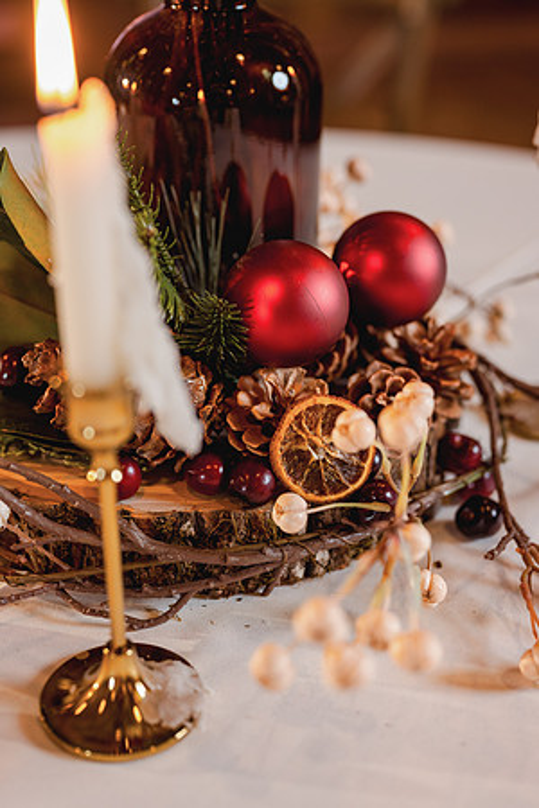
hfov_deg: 27.0
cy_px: 404
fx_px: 1123
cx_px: 270
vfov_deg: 39.6
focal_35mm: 50
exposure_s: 1/60
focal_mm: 50
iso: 400
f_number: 2.5
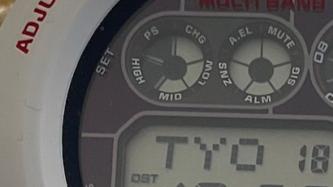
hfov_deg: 13.9
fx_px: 1360
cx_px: 269
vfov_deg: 7.9
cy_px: 179
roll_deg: -1.2
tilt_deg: -19.7
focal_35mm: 154
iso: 40
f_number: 1.8
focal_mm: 3
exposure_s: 1/60
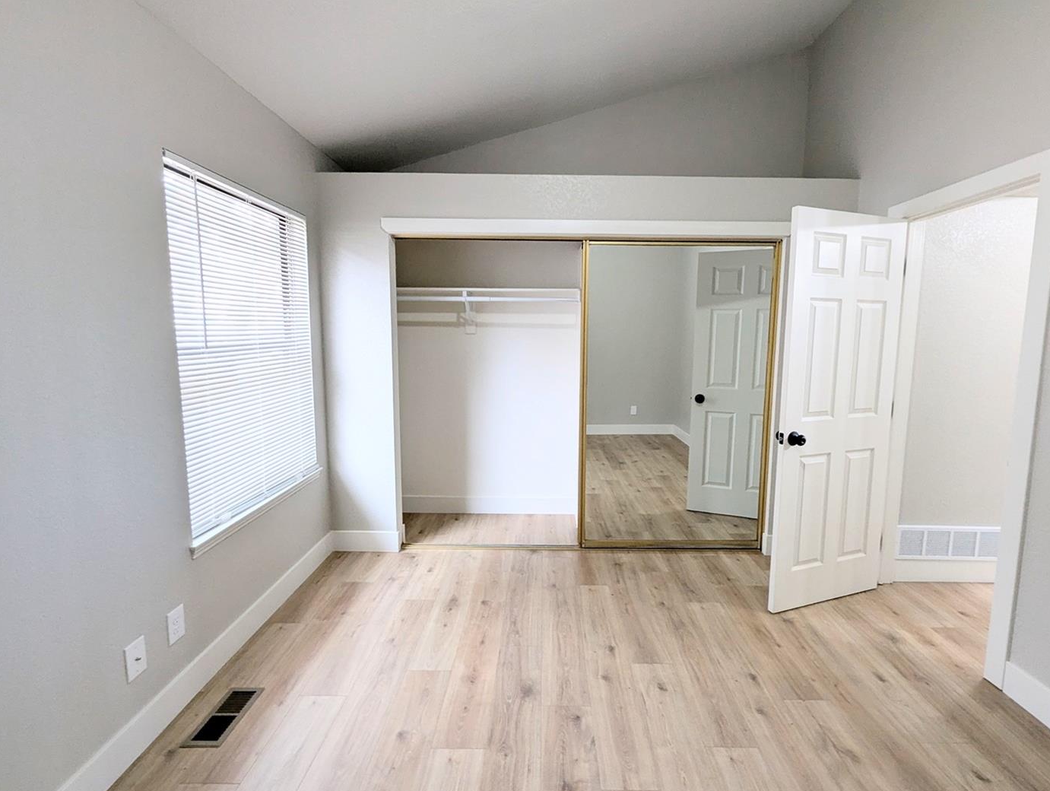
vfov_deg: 81.9
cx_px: 541
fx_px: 456
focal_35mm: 15
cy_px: 383
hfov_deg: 98.1
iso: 64
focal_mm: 1.95
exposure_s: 1/30
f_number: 2.2
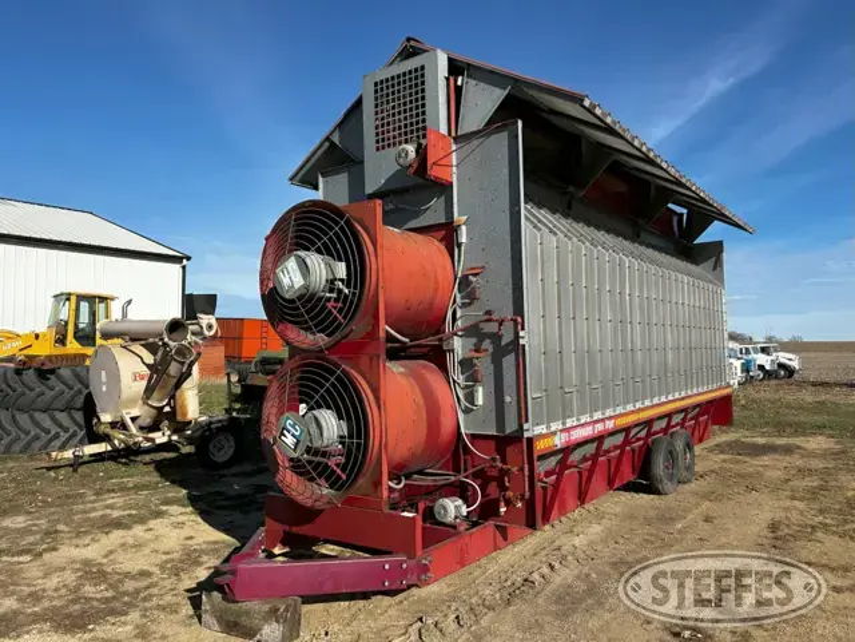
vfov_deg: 53.1
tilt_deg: +2.7
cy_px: 321
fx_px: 642
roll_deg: +1.0
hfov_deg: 67.3
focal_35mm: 26
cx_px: 428
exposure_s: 1/4831
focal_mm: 5.7
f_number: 1.5
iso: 50
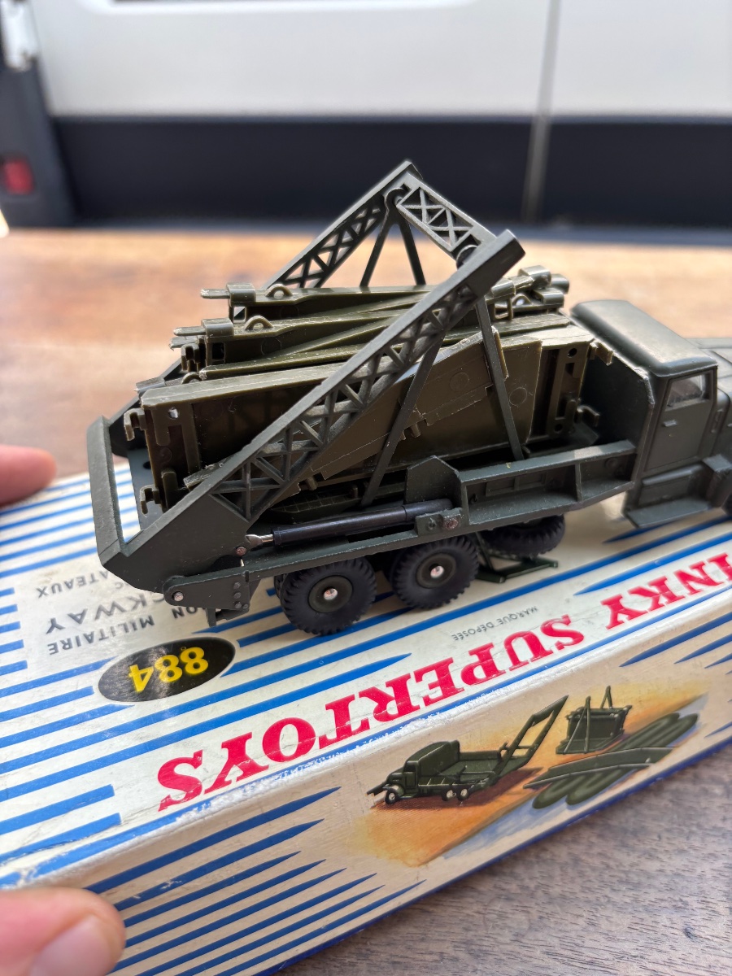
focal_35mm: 26
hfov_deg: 53.1
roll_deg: -0.4
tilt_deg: -34.6
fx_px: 733
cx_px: 366
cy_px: 488
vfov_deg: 67.3
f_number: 1.6
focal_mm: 5.96
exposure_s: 1/406
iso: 50
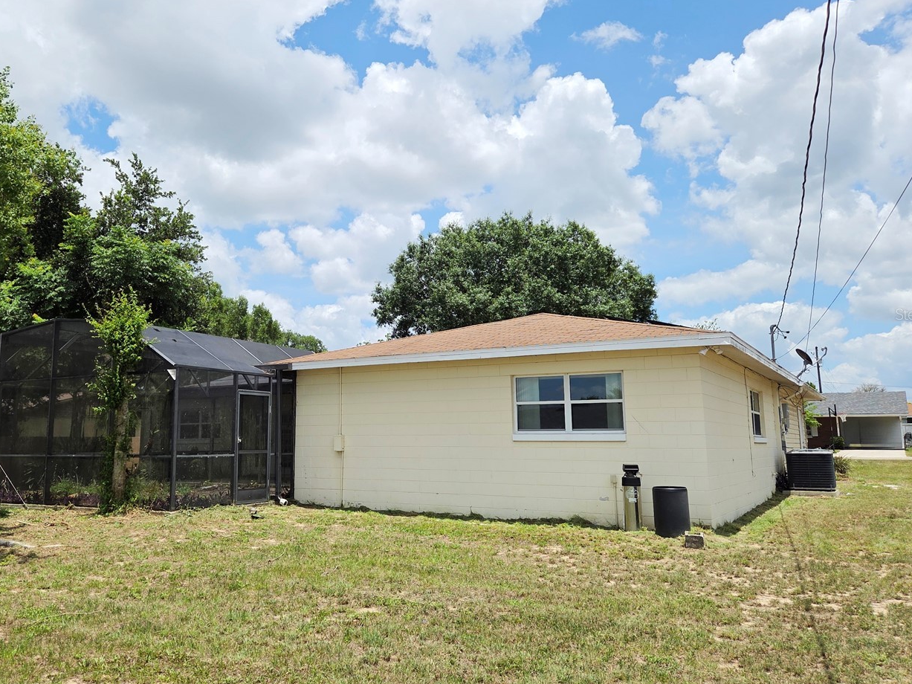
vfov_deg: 46.7
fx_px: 790
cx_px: 371
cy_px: 314
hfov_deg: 59.5
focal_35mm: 30
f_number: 1.8
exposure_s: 1/6217
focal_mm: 5.4
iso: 80
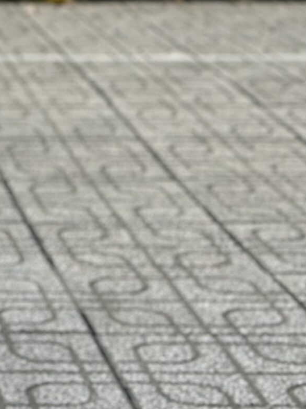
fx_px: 1851
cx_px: -304
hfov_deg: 8.9
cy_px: 51
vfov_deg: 12.5
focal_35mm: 157
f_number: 1.78
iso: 64
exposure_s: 1/2110
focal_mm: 6.76
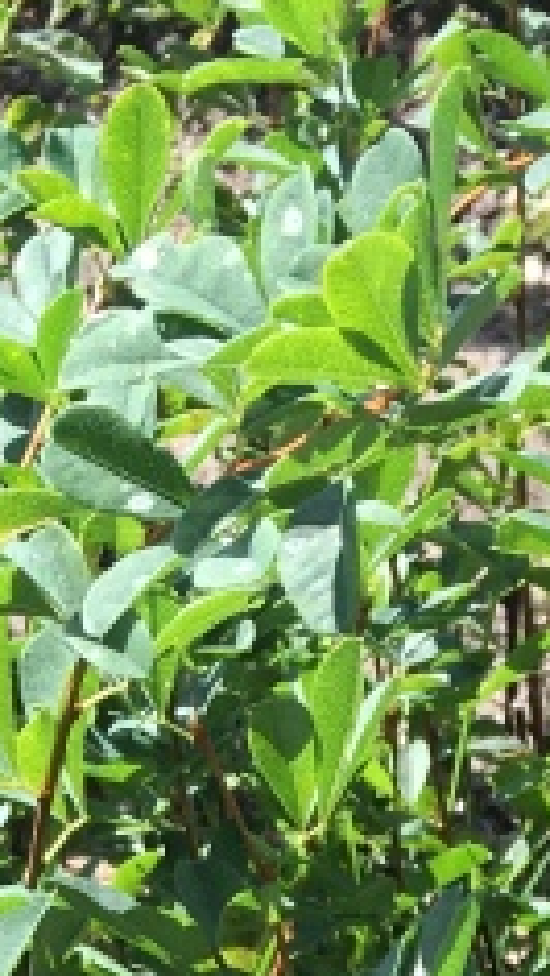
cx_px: 662
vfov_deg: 12.8
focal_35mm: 143
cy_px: 2053
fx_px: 3702
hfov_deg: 8.4
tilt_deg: -45.4
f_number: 2.2
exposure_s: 1/582
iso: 25
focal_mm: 4.15
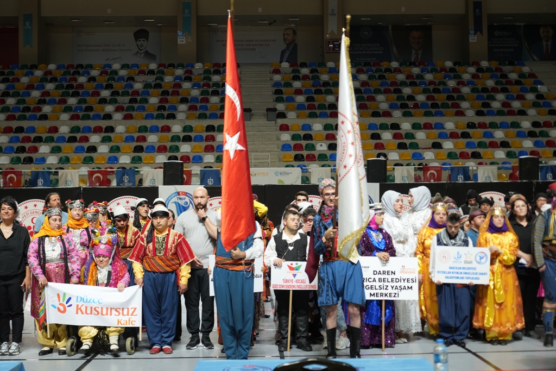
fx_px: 819
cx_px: 278
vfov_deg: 25.5
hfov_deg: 37.5
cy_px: 186
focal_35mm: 53
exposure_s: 1/160
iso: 800
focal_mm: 53
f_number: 4
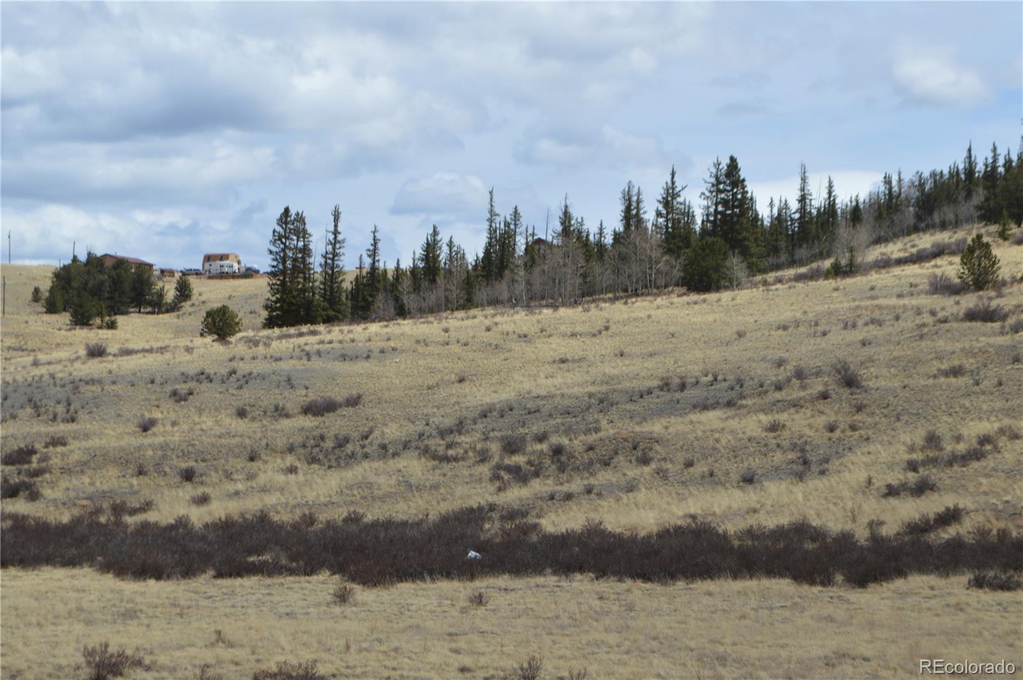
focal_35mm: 82
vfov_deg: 16.5
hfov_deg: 24.6
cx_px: 512
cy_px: 340
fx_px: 2342
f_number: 9
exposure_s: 1/320
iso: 100
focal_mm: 55
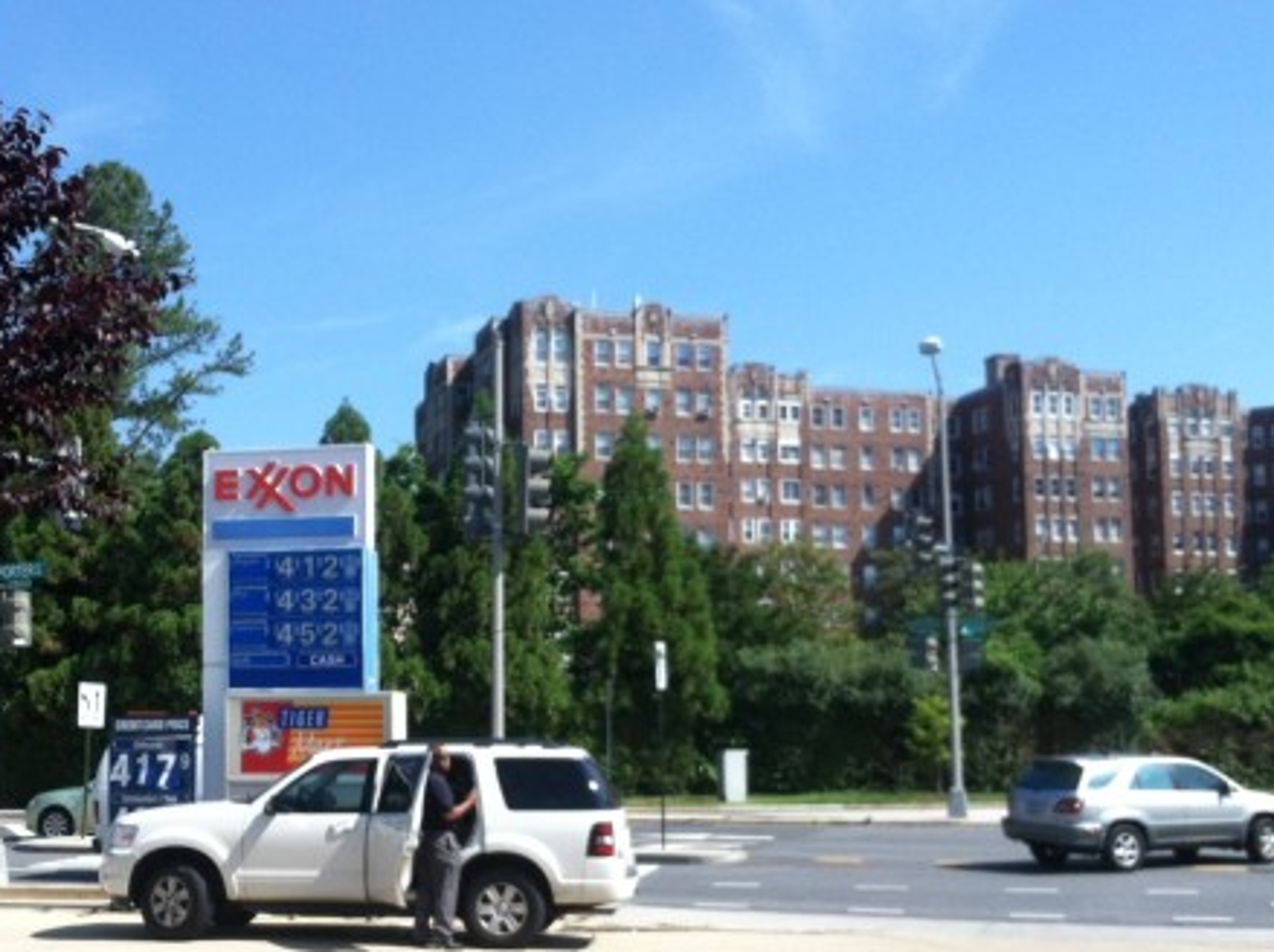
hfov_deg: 37.2
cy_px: 601
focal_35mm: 51
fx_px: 1874
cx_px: 430
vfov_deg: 28.4
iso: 80
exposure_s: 1/909
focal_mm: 3.85
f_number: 2.8
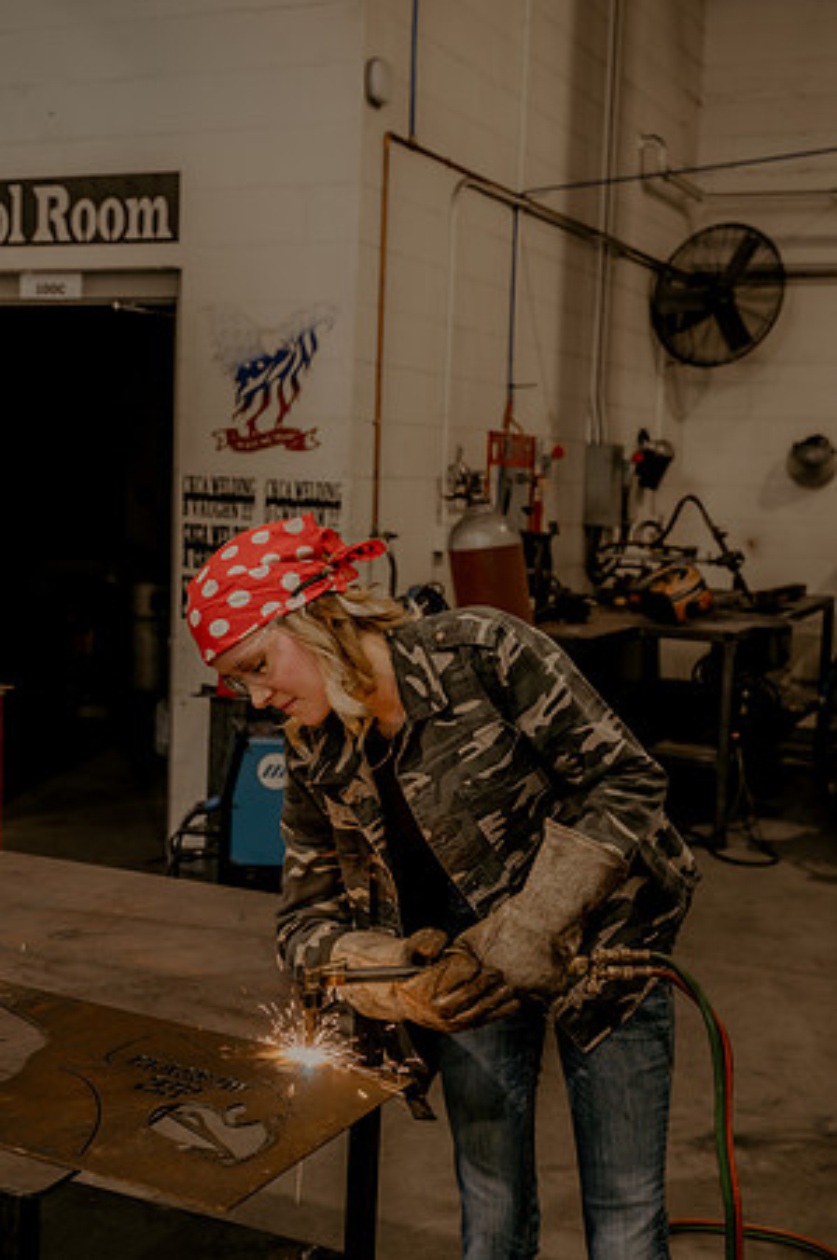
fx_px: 1573
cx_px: 418
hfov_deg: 29.8
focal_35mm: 45
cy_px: 630
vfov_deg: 43.6
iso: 1250
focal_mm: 45
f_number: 5
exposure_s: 1/125
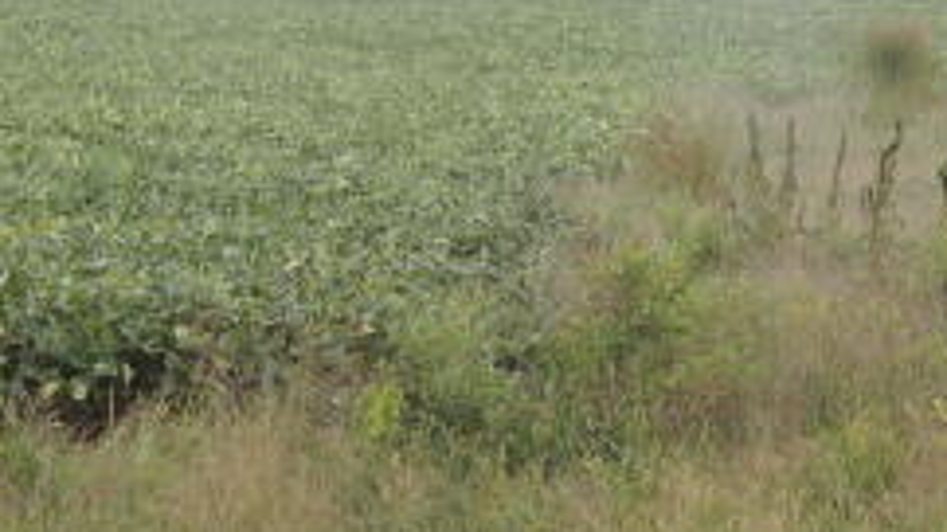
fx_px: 3389
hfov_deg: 15.9
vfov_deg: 9.0
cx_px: 399
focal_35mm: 135
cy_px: 200
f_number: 3.9
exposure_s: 1/200
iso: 100
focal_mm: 13.3
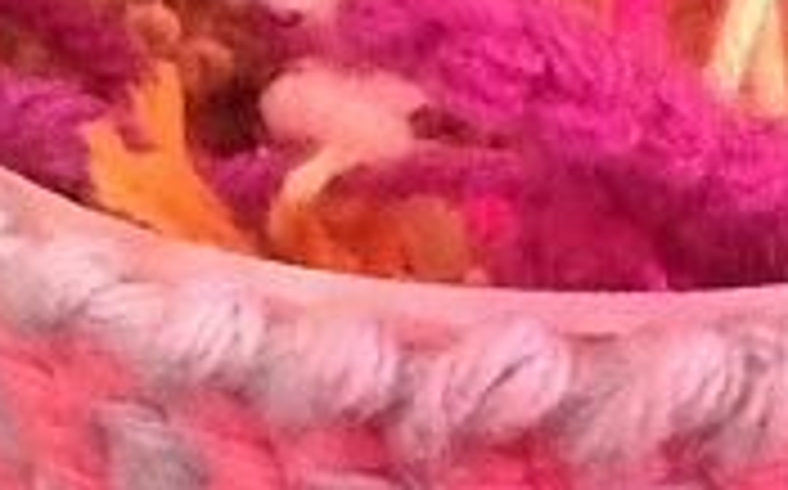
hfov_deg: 16.3
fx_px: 2746
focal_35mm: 128
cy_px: 171
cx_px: 522
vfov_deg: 10.2
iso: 640
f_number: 2.4
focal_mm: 3.3
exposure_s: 1/15
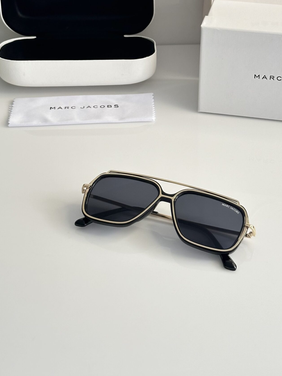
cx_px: 158
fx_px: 793
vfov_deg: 26.5
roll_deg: +0.5
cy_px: 116
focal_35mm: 73
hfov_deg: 20.2
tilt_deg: -32.6
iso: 125
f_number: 1.78
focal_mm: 6.86
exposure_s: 1/100
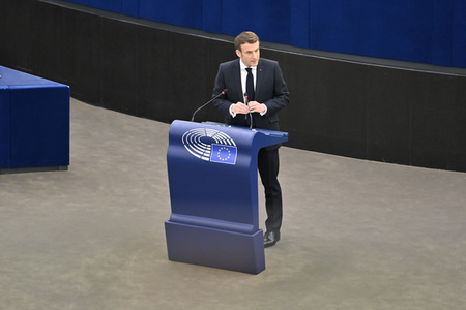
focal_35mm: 200
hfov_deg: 10.3
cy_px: 155
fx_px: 2589
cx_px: 233
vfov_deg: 6.9
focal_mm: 200
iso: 1250
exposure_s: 1/320
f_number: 2.8
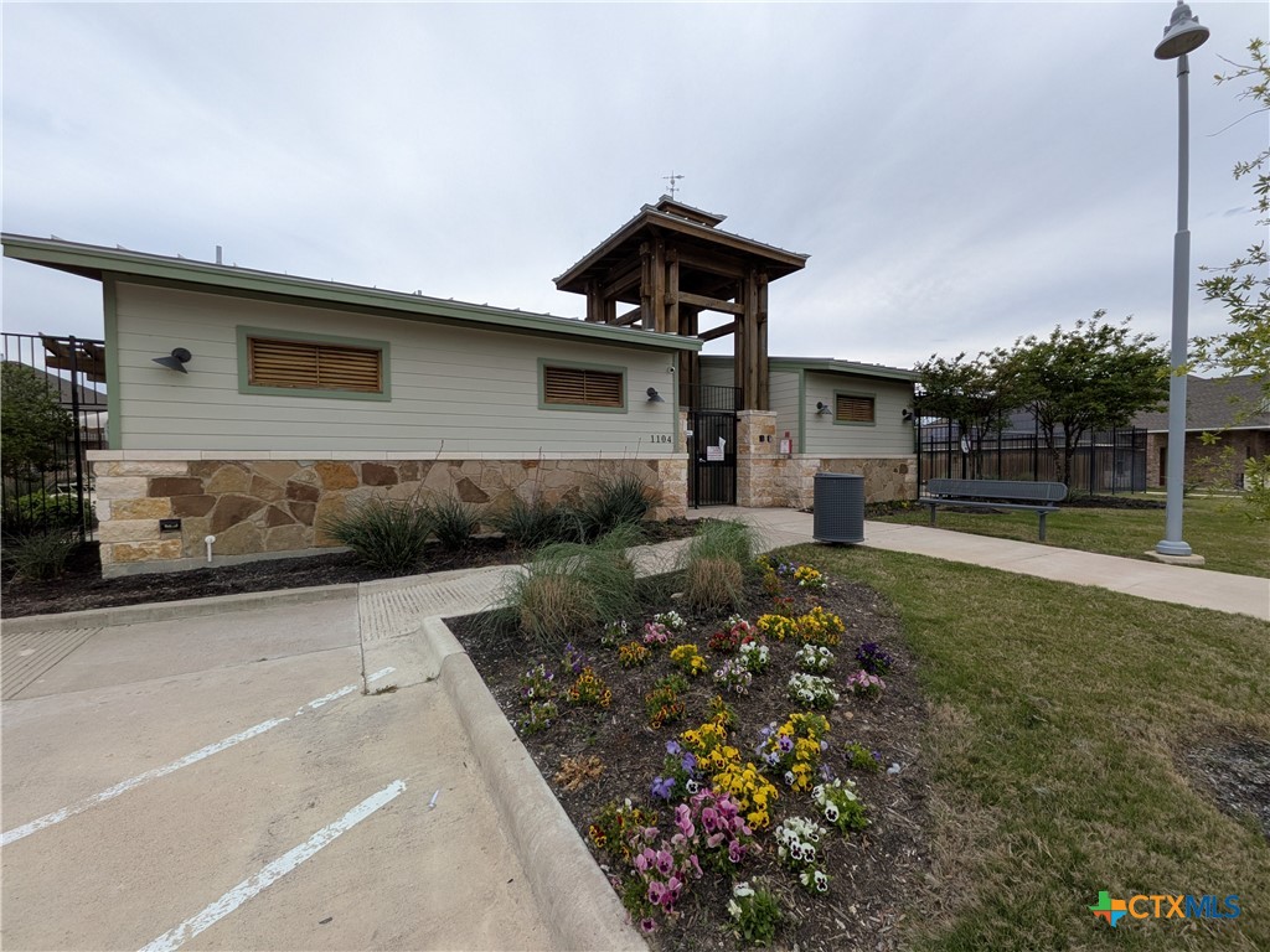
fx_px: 514
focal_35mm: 14
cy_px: 476
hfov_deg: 102.1
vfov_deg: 85.7
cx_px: 635
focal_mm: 1.85
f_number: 2.2
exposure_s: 1/1577
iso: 48
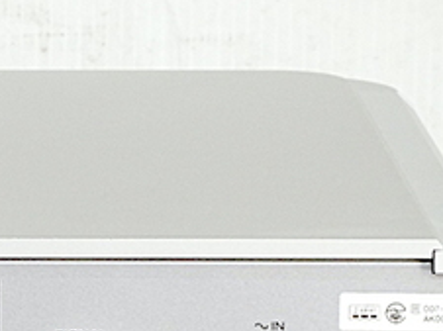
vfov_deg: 2.4
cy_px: 337
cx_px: -335
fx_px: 7773
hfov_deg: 3.2
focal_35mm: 608
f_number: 5.4
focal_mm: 25.6
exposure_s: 1/13
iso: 200
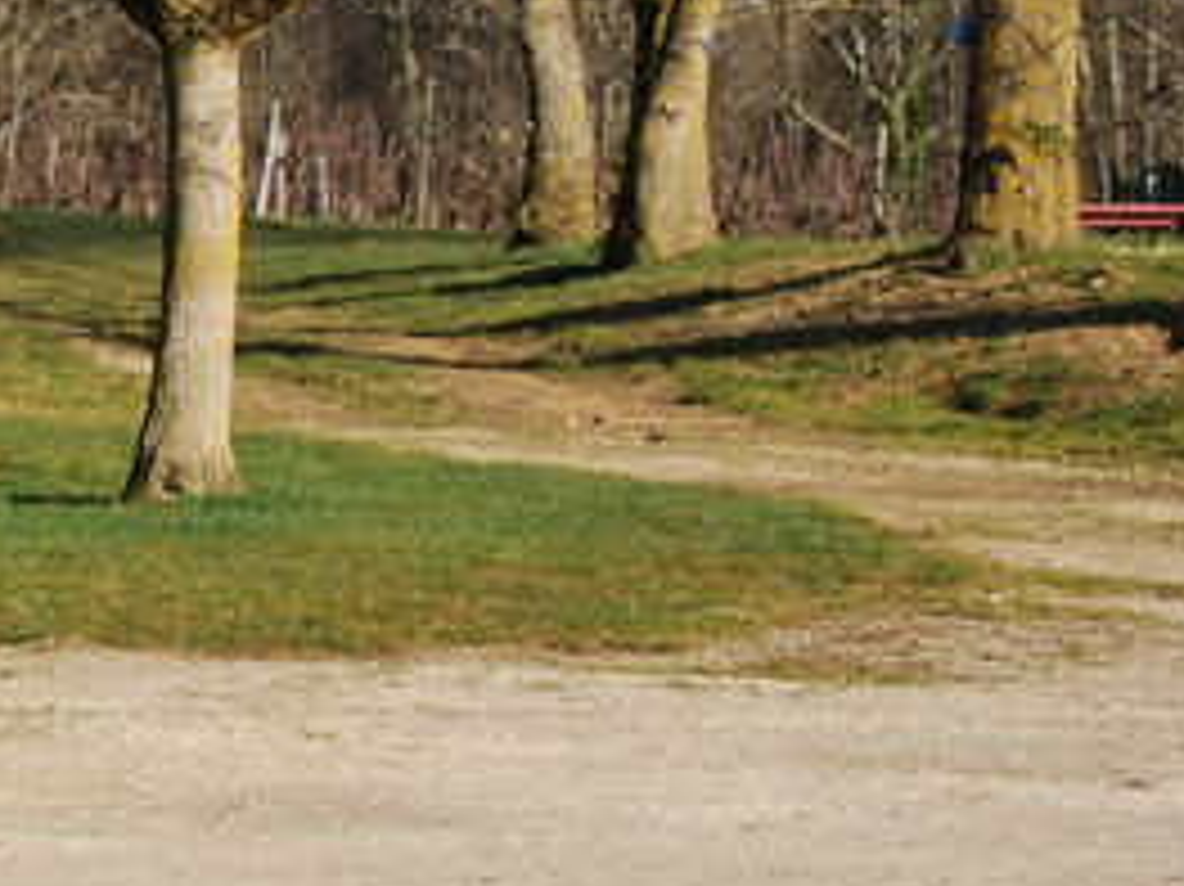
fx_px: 10319
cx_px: -1008
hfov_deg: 6.4
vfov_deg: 4.9
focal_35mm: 302
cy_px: 115
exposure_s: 1/200
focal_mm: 55
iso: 100
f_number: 9
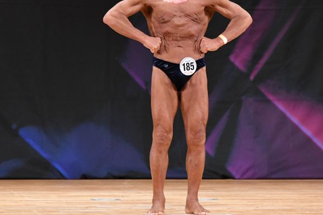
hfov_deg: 4.6
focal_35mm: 452
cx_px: 190
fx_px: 4053
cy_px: 95
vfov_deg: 3.0
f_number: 5.6
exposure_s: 1/400
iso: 3200
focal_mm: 200
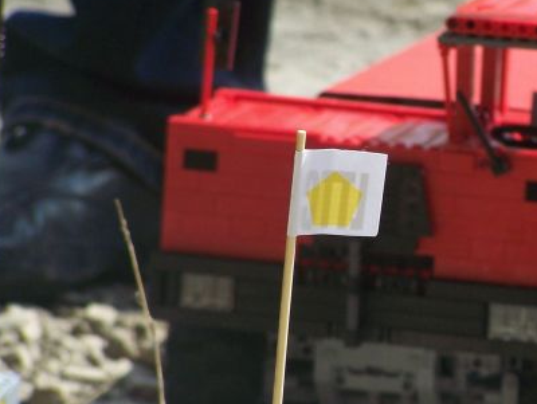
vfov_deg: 2.8
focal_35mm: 535
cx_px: 498
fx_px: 8309
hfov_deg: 3.7
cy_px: 216
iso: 80
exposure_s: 1/640
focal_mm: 44.4
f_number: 3.3
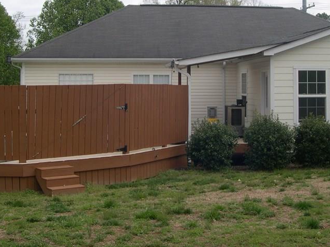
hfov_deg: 31.7
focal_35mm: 61
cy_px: 77
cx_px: 187
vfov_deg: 23.9
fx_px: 581
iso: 100
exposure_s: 1/168
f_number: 7.6
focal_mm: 8
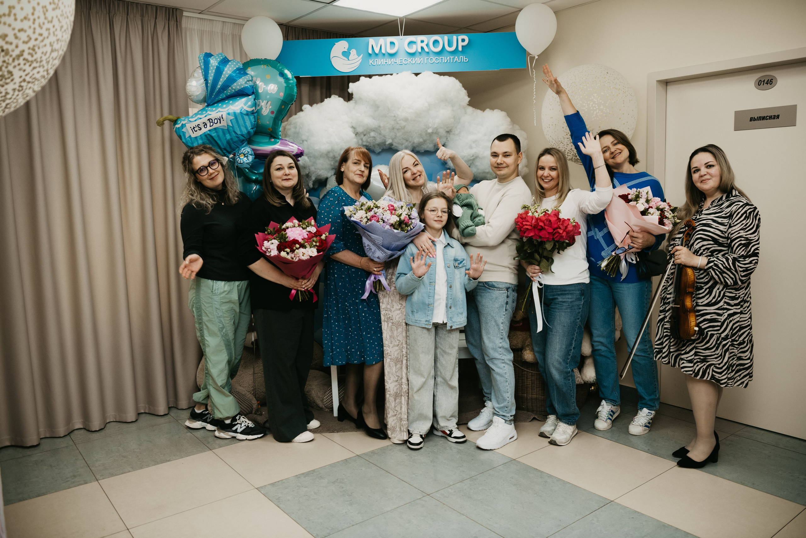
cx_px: 403
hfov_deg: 63.7
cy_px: 269
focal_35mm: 29
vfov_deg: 45.0
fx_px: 649
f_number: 4
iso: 200
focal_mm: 29
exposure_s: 1/160
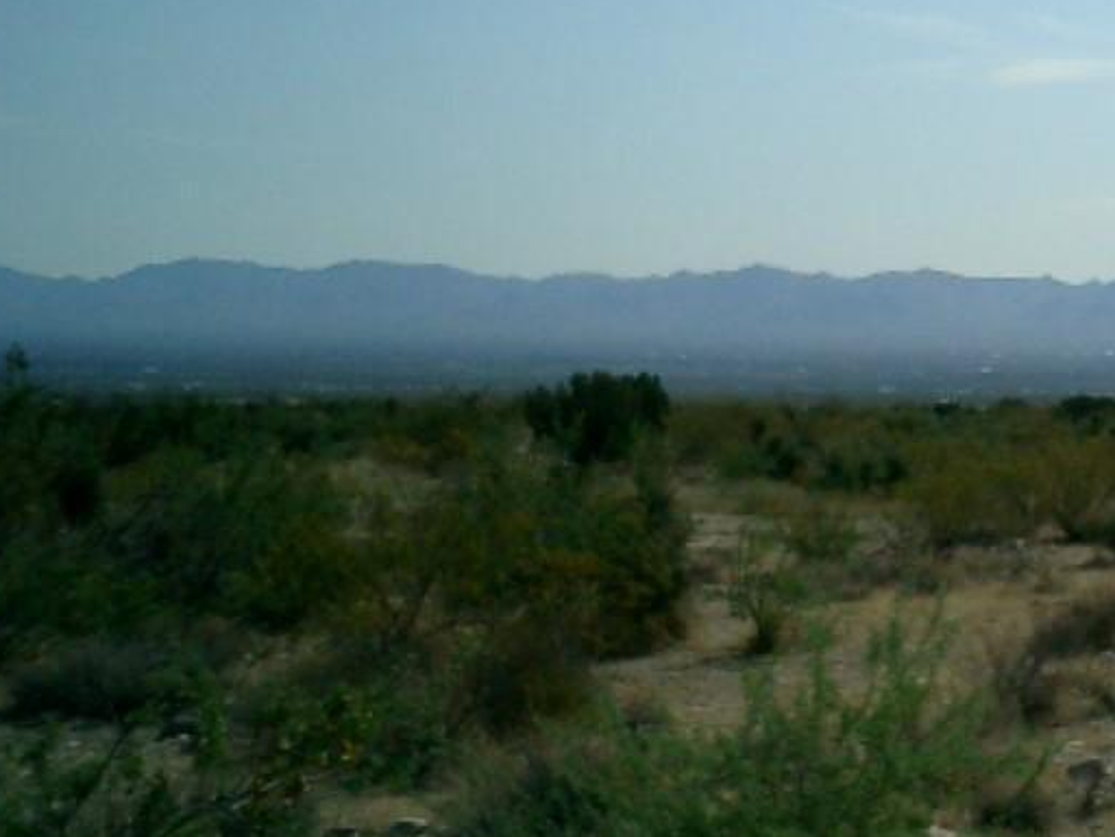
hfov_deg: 25.8
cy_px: 408
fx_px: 2319
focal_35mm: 72
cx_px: 1087
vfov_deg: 20.4
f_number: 3.2
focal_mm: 7.5
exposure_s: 1/6400
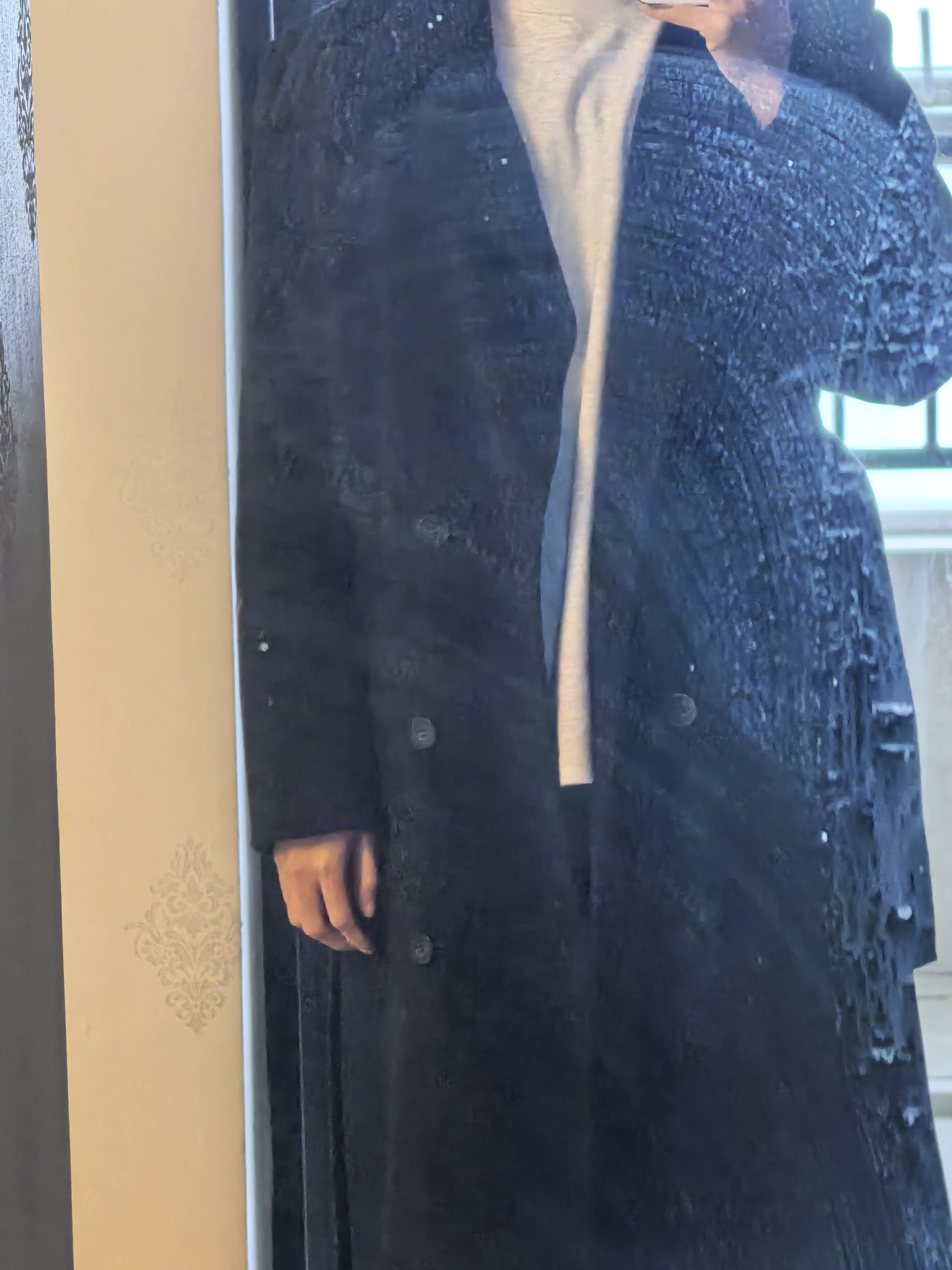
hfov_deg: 10.4
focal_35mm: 142
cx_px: 412
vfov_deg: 13.9
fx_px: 5207
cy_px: 805
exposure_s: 1/100
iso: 800
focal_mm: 15
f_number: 2.1
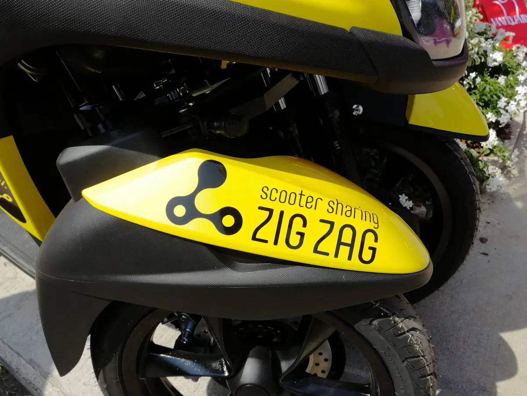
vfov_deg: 51.4
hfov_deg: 65.3
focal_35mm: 27
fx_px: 411
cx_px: 264
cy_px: 198
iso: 50
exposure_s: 1/987
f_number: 2.2
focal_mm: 3.95
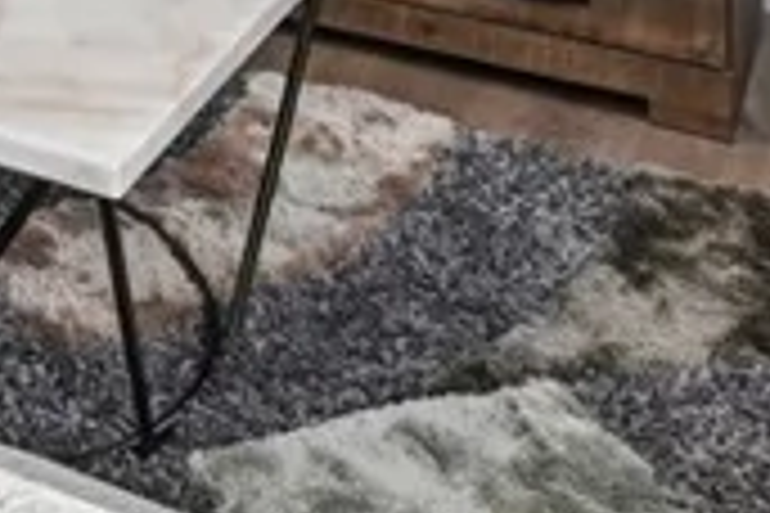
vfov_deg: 11.3
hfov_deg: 18.2
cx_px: -468
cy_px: -808
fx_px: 2053
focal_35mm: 96
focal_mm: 16
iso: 500
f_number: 9
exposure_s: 1/100
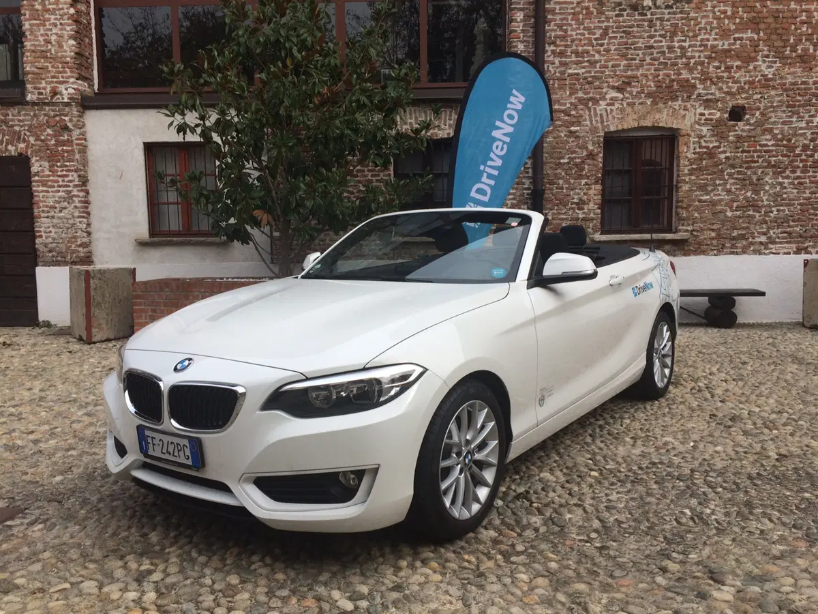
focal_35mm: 29
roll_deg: +0.5
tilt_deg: -7.4
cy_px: 307
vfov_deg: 48.2
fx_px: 685
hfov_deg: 61.7
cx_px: 409
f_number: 2.2
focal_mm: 4.15
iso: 32
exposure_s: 1/1325
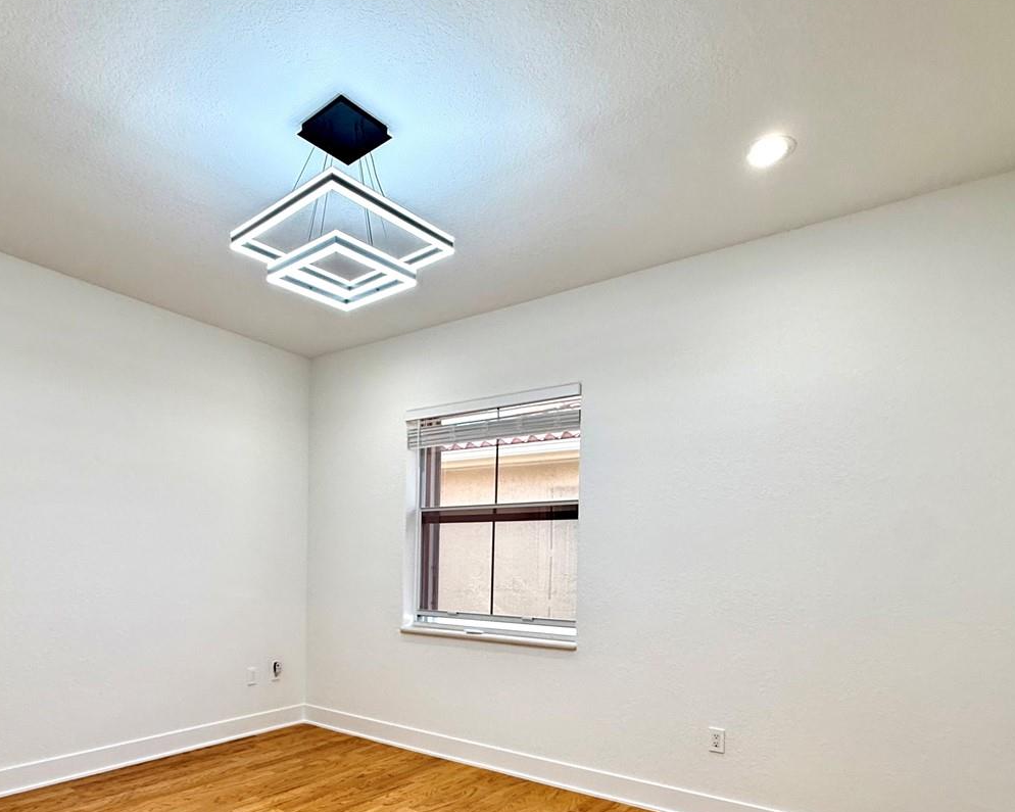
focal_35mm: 22
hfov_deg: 74.4
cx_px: 415
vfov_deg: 60.6
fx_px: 661
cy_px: 581
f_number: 2.2
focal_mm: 2.22
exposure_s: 1/120
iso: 125
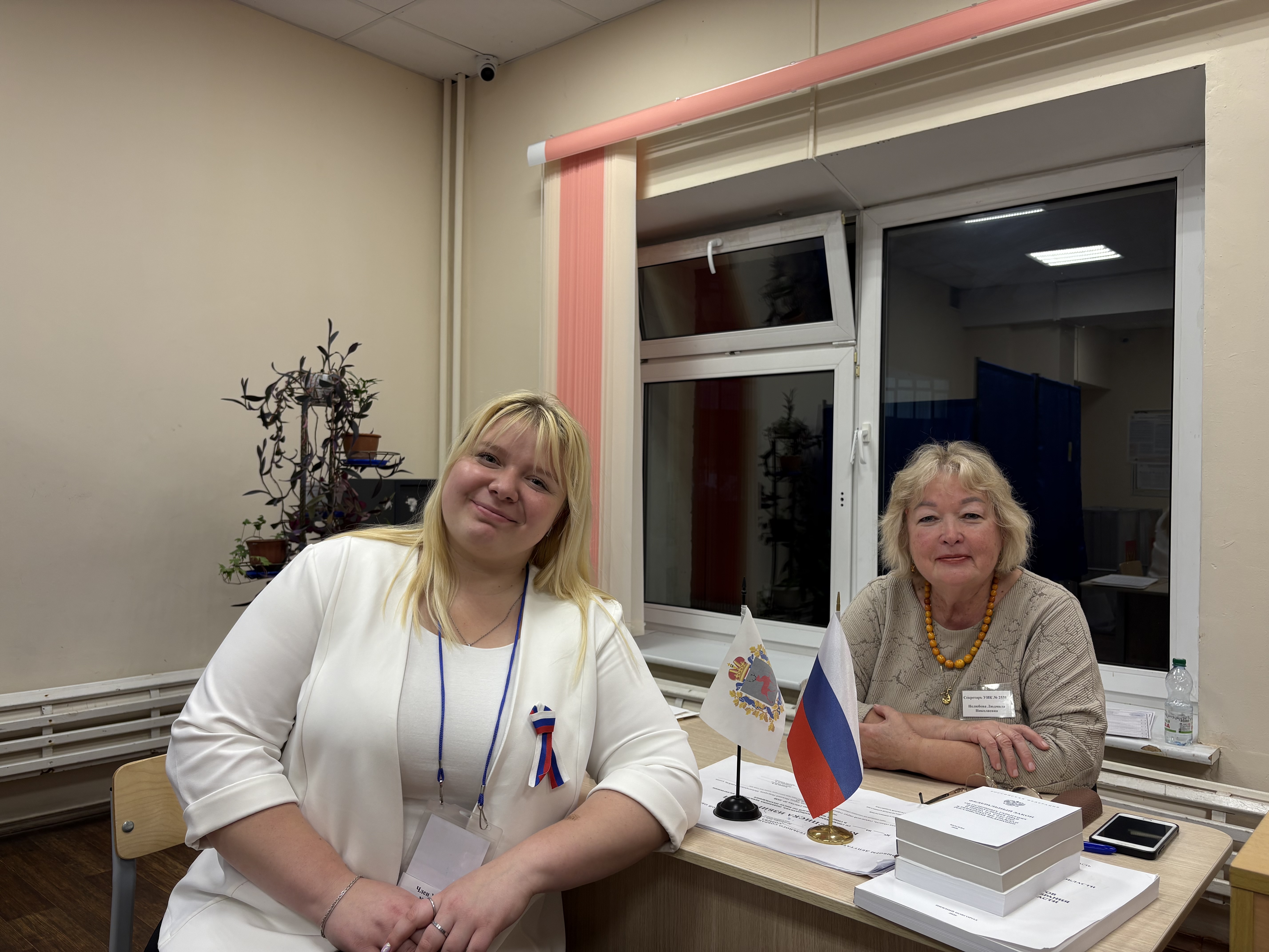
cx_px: 634
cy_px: 476
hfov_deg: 67.3
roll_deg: -0.7
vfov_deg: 53.1
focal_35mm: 26
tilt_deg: +0.5
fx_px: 953
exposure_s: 1/100
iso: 40
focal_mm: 5.96
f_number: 1.6
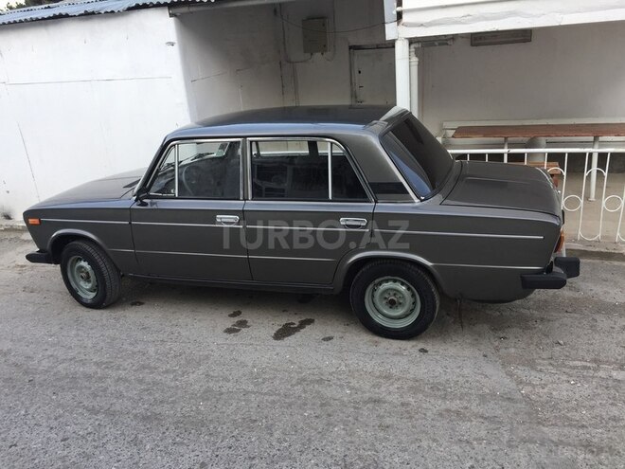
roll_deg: +3.3
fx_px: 524
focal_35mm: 29
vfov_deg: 48.2
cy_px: 234
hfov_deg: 61.7
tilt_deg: -19.6
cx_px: 312
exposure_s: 1/100
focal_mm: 4.15
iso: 40
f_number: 2.2
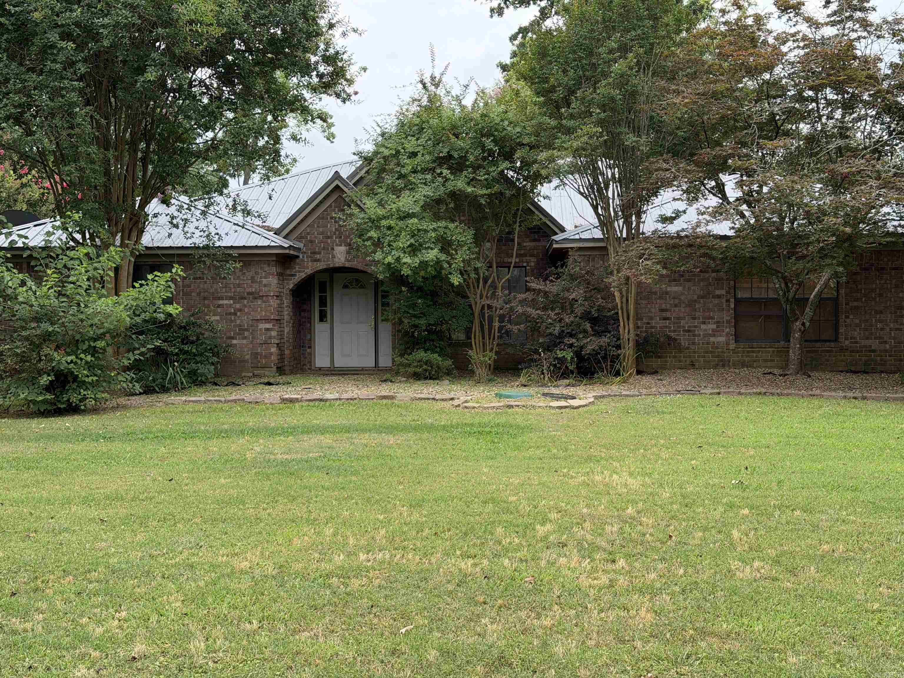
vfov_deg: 30.3
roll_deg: +0.8
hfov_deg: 39.7
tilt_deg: +0.1
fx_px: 1254
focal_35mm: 48
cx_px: 452
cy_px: 339
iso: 100
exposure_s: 1/1795
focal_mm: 6.76
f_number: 1.78
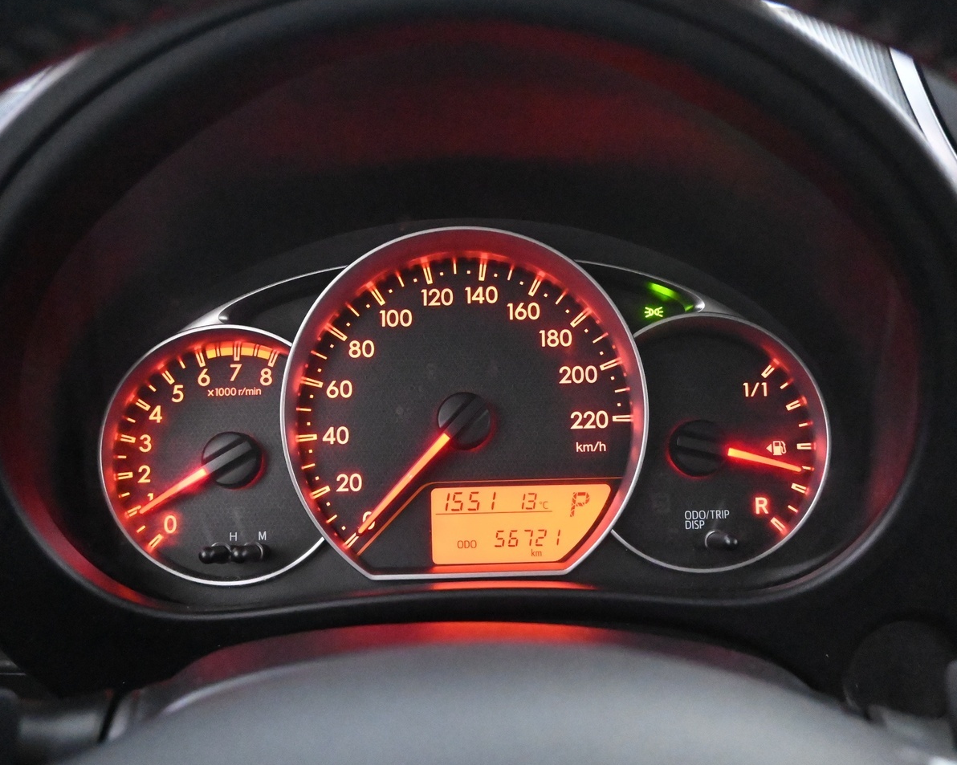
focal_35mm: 37
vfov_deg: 39.8
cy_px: 412
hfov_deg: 48.7
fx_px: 1057
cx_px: 470
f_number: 3.8
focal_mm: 19.5
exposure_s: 1/50
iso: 12800
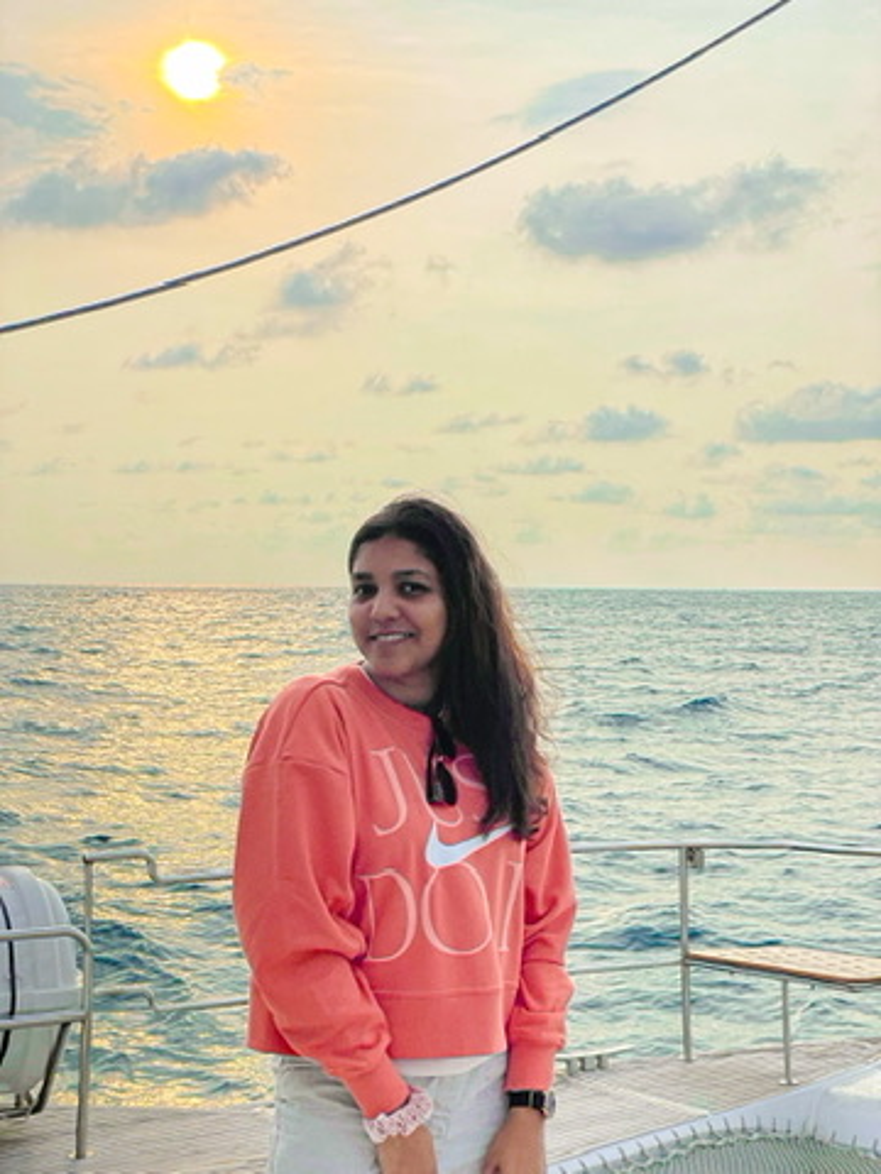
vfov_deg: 36.8
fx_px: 1765
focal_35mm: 52
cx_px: 440
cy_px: 587
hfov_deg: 28.0
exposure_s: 1/2000
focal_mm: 6
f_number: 2
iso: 25
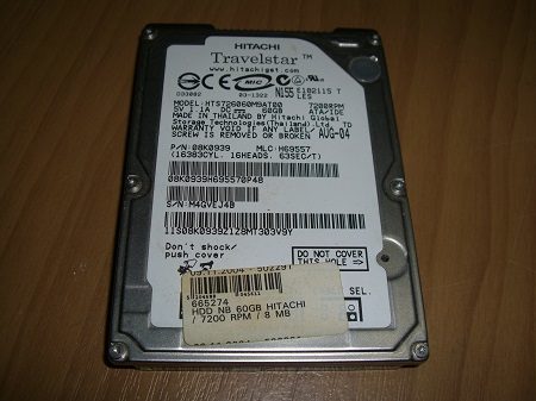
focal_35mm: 38
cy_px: 200
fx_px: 588
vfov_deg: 37.7
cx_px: 268
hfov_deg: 49.0
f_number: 5.6
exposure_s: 1/30
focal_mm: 7.9
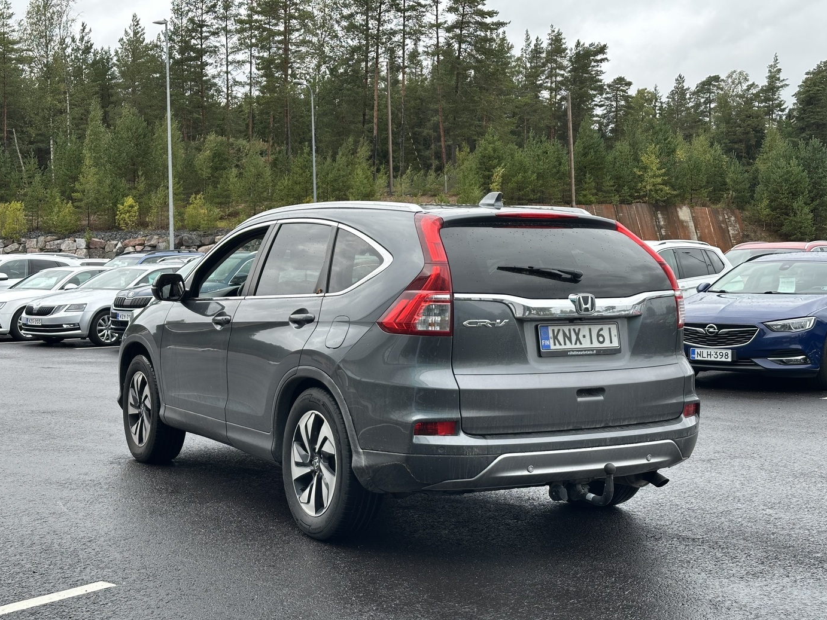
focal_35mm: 50
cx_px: 399
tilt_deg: -1.0
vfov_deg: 29.1
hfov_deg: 38.2
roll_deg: +1.4
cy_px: 304
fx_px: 1195
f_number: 1.78
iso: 64
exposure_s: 1/389
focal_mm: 6.86
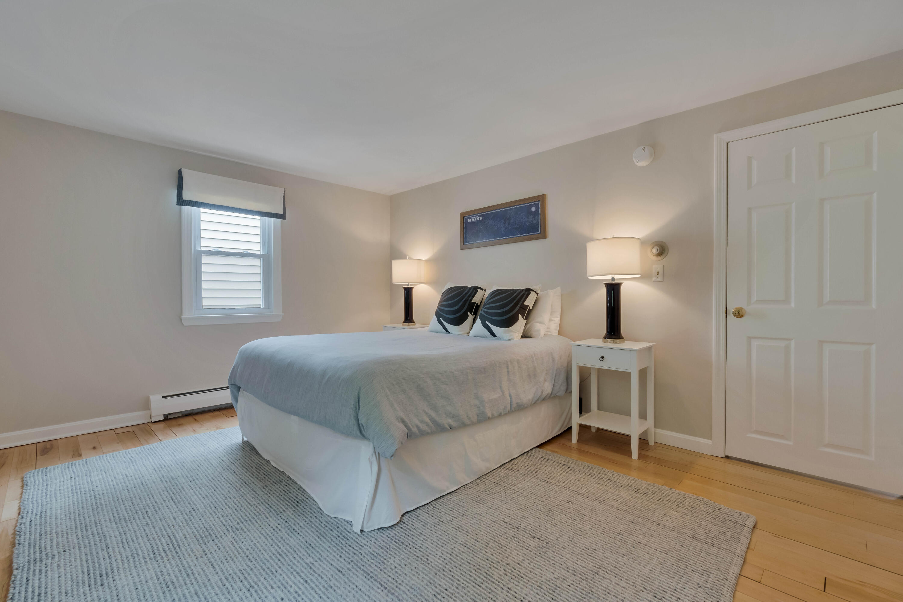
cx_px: 452
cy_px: 301
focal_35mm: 16
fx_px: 401
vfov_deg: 73.8
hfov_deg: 96.7
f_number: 8
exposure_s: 1/250
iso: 800
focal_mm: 16
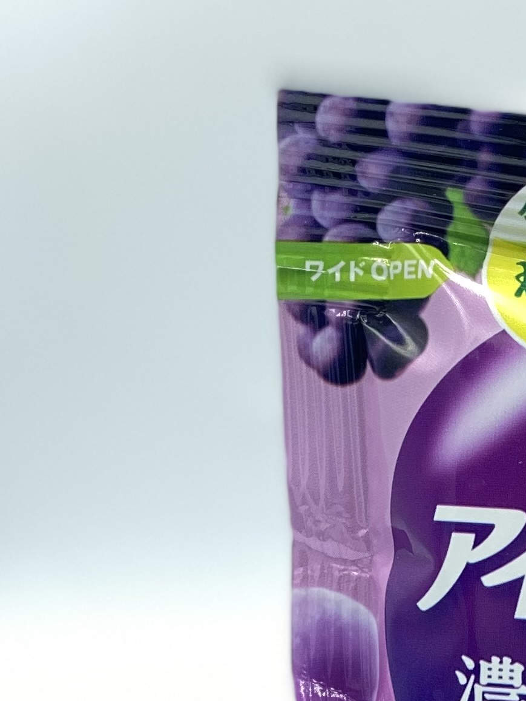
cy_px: 552
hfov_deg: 8.1
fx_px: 3666
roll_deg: +3.5
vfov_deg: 10.9
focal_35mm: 181
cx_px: 712
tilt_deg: -14.0
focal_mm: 6
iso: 25
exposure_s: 1/100
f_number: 2
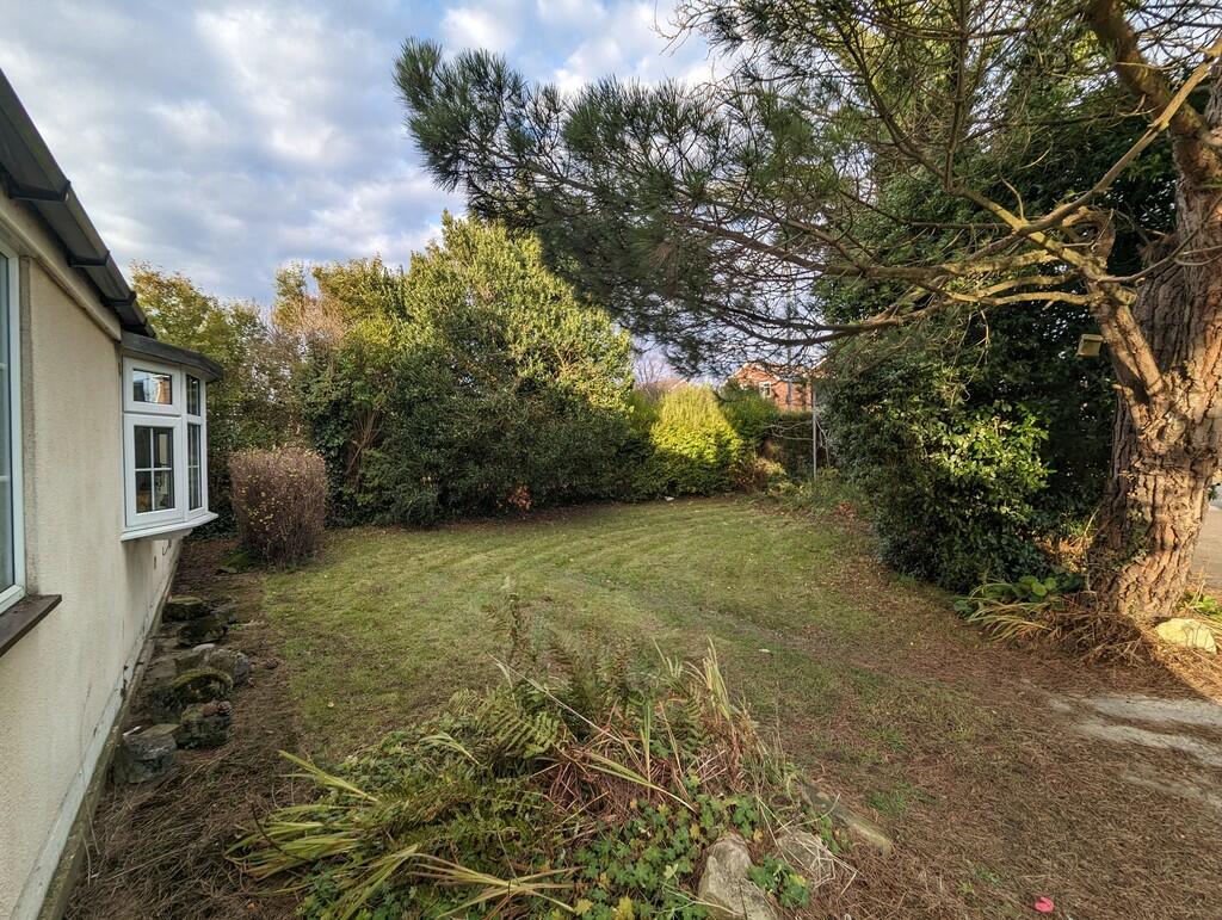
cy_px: 460
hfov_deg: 94.4
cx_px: 611
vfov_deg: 78.2
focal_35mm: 16
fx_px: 566
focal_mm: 2.35
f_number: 2.2
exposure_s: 1/314
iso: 51
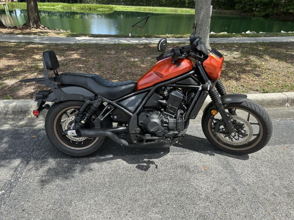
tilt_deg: -26.1
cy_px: 110
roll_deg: -1.0
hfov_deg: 71.6
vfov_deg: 56.8
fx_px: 204
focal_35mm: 24
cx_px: 147
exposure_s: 1/1988
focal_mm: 6.86
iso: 80
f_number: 1.78
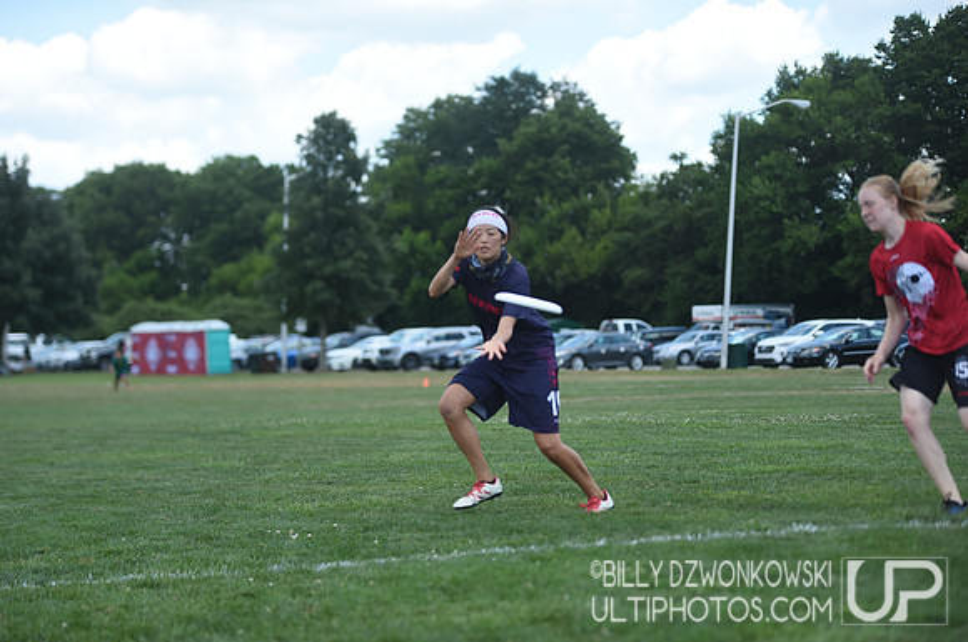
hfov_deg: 18.3
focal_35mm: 112
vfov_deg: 12.2
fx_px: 3007
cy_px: 321
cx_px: 484
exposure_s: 1/640
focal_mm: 112
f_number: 2.8
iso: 100
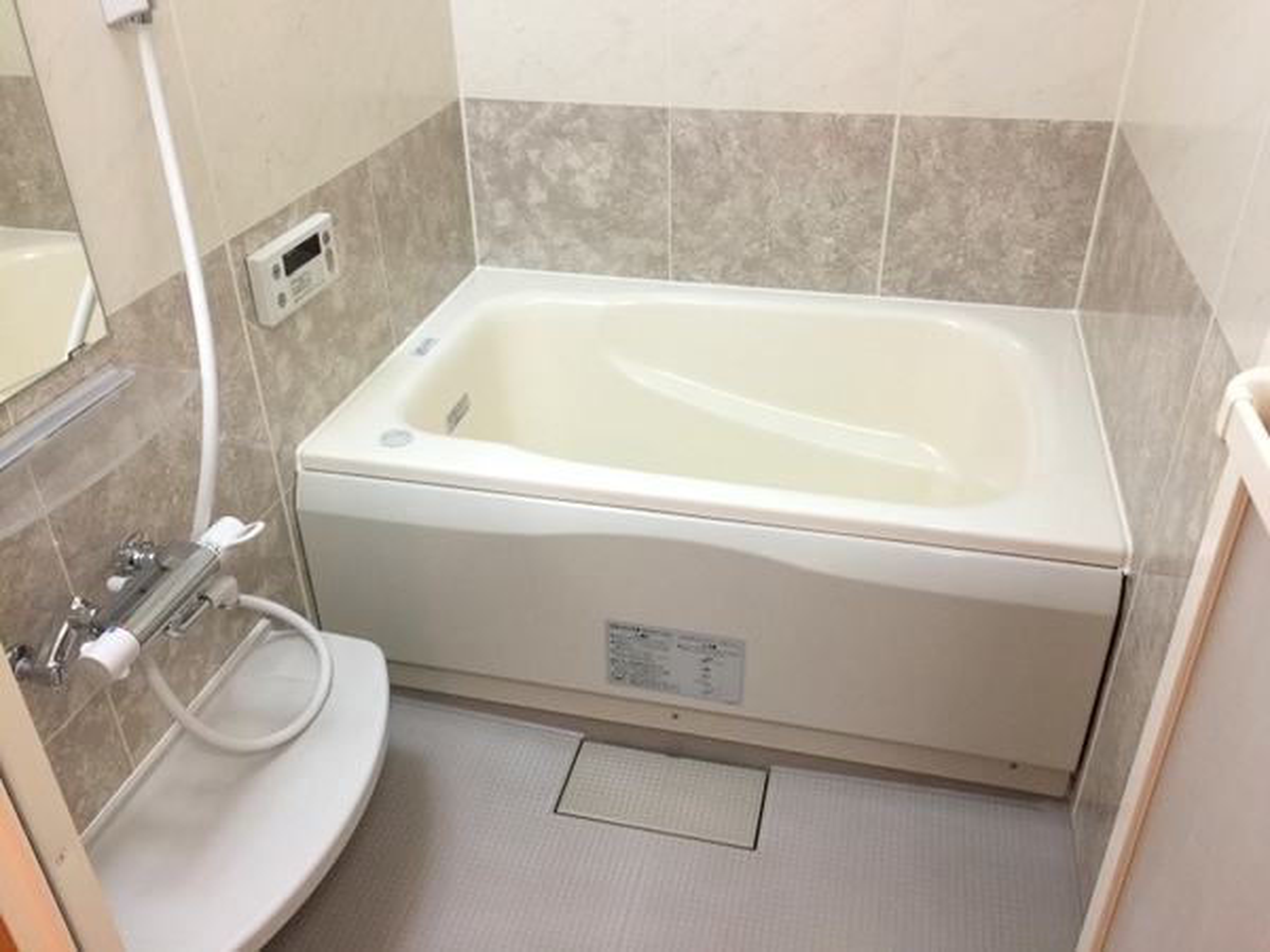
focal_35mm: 29
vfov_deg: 48.2
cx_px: 635
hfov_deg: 61.7
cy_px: 476
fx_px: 1064
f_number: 2.2
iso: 80
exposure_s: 1/15
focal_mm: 4.15
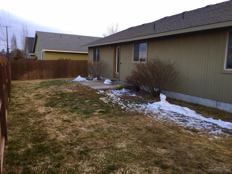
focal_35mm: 29
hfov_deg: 61.7
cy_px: 87
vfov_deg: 48.2
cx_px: 116
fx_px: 194
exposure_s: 1/60
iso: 25
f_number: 2.2
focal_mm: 4.15
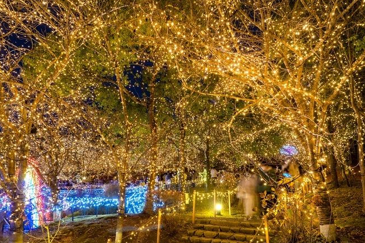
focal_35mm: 25
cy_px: 125
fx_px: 253
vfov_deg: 51.3
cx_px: 186
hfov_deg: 71.5
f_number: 5.6
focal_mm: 24
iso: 200
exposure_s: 1.6
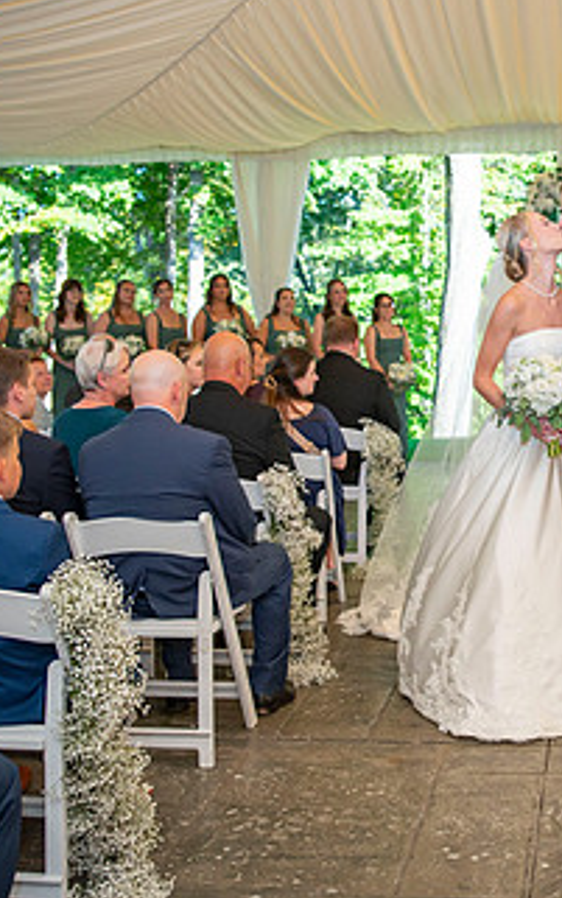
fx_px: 1150
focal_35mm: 47
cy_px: 389
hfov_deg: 26.6
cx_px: 500
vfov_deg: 42.5
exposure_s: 1/1250
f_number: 2.8
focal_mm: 24
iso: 800
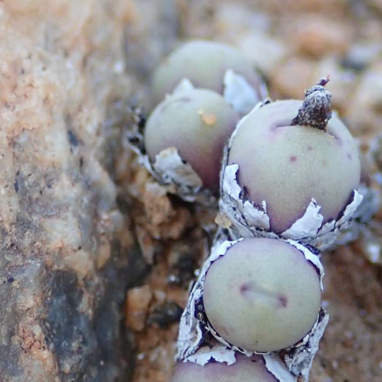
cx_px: 289
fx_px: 2097
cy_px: 265
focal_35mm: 168
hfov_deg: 10.4
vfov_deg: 10.4
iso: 400
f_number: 3.8
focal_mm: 11.78
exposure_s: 1/250
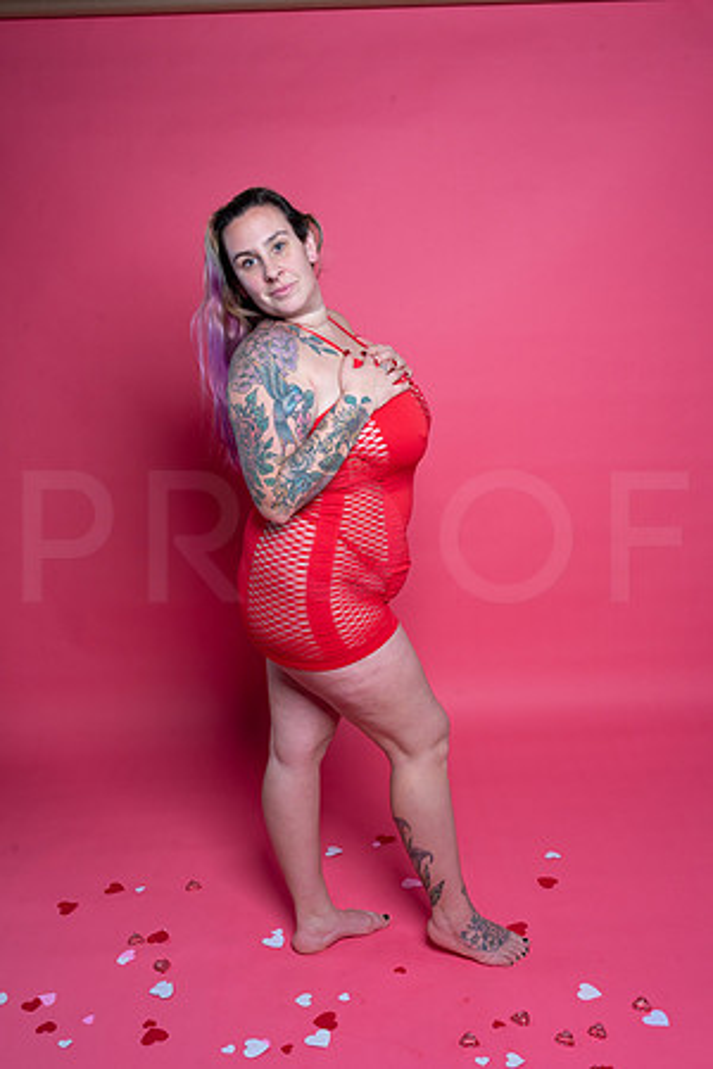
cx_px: 356
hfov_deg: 37.9
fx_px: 1040
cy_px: 534
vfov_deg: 54.4
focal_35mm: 35
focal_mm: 35
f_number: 11
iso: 250
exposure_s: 1/160
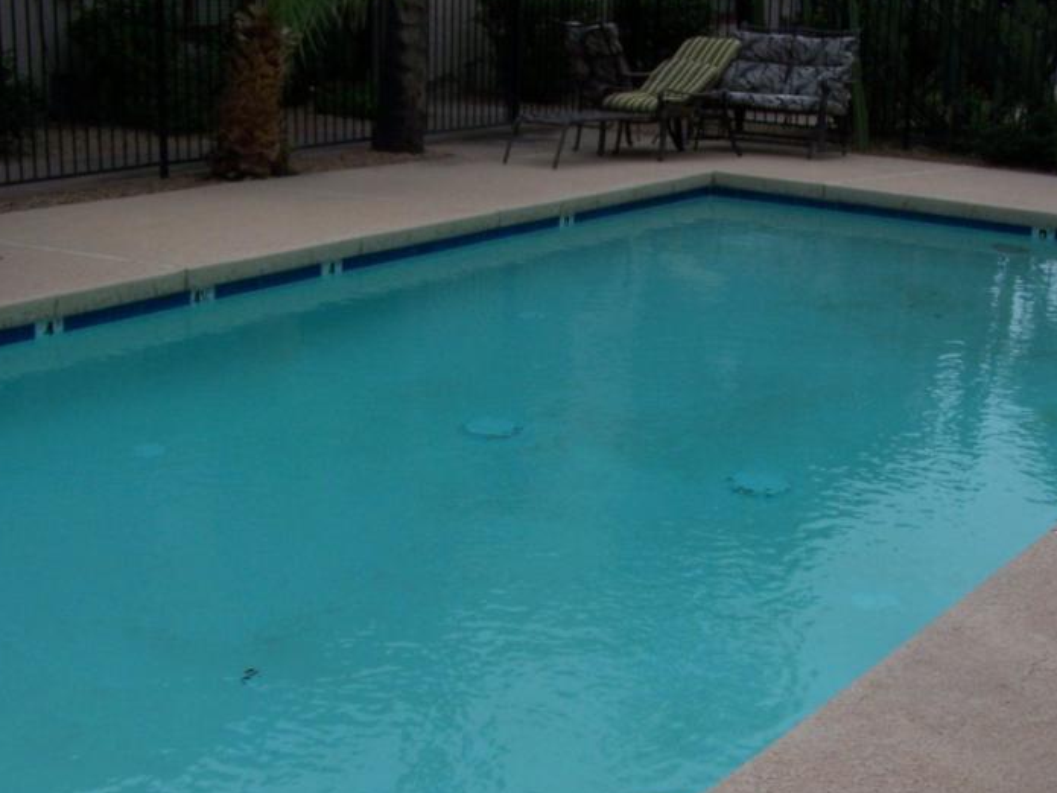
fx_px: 1710
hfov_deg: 34.2
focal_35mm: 56
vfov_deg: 26.0
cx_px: 657
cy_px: 470
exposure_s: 1/640
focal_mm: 6.3
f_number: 5.6
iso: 64
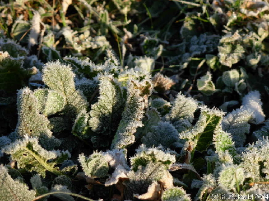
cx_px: 134
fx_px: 1103
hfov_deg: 13.9
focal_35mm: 142
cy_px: 100
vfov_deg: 10.4
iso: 79
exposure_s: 1/181
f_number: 4.5
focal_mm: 23.5
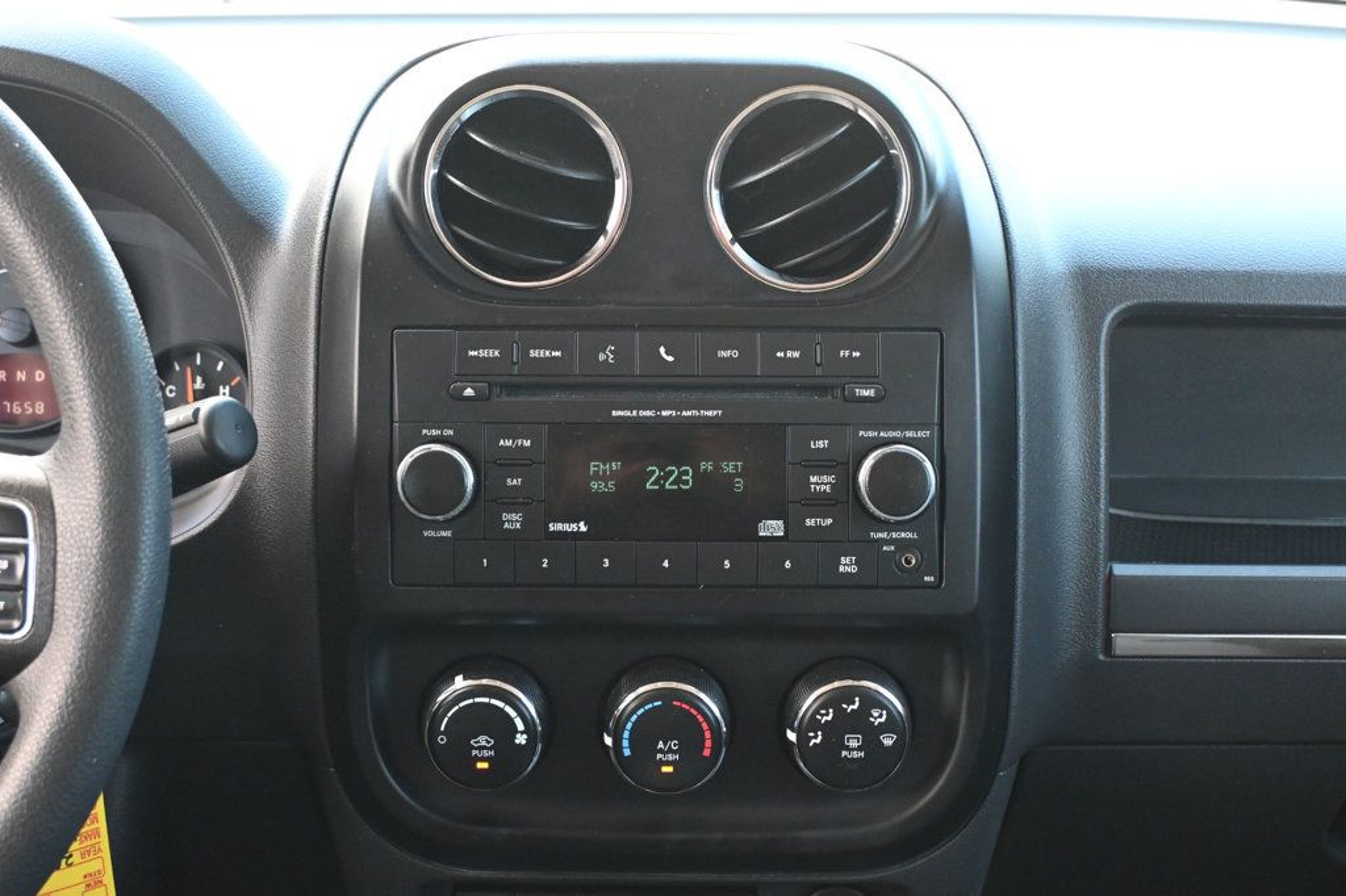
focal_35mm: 51
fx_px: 1906
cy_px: 448
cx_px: 673
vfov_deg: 26.5
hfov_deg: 38.9
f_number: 5
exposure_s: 1/100
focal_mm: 34
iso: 3200
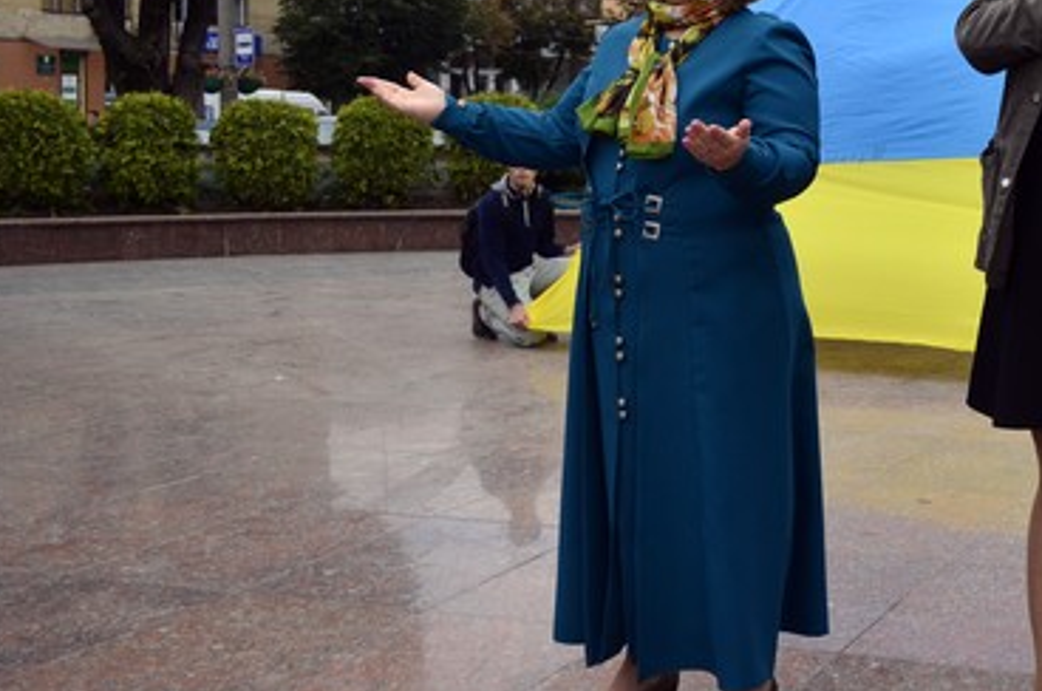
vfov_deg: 23.5
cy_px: 202
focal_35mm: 57
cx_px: 971
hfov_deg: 33.0
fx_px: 1647
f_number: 3.8
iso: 500
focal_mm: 20
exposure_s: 1/2000
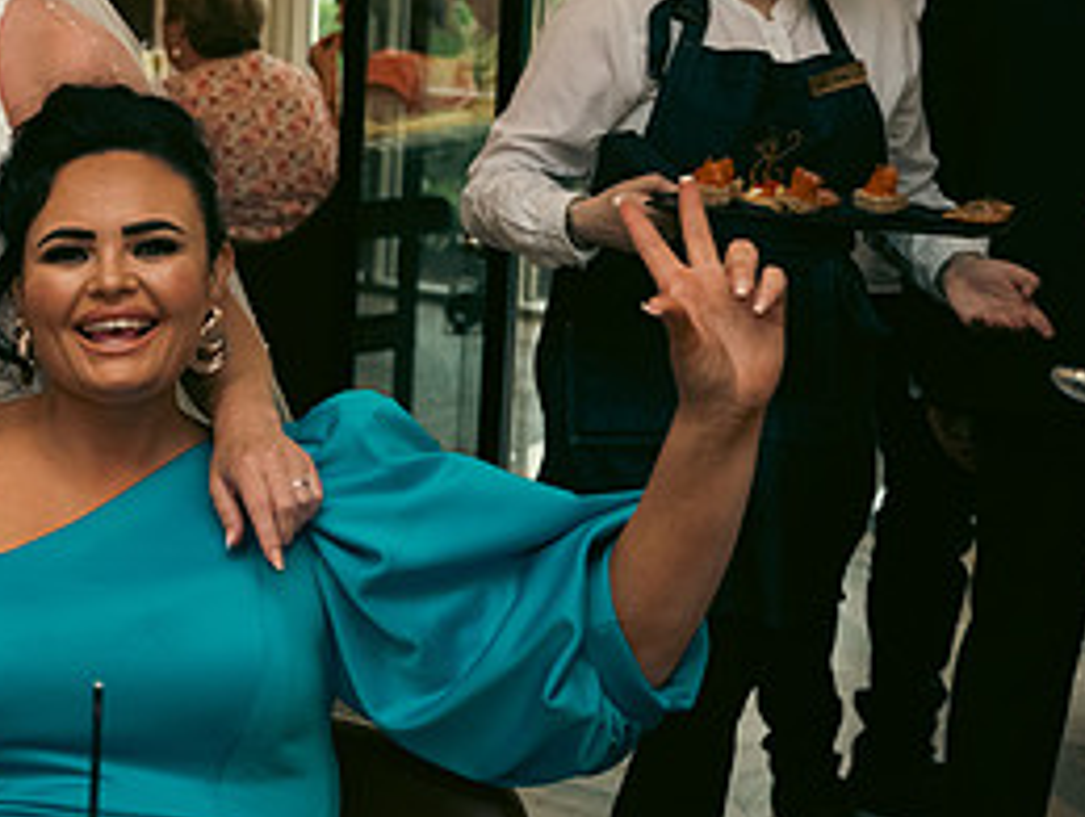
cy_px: 266
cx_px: -88
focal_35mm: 86
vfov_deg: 17.2
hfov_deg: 21.6
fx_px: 2699
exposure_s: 1/160
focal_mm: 40
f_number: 3.5
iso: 800
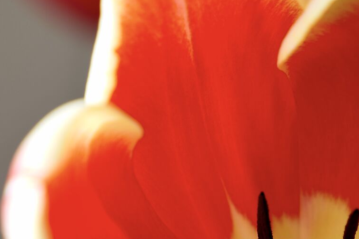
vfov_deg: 4.1
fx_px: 3331
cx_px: 274
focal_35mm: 334
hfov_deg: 6.2
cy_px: 257
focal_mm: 70
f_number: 3.2
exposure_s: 1/200
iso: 100
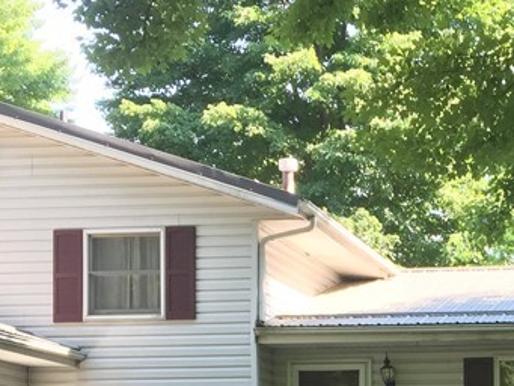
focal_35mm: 87
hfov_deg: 21.4
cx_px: 565
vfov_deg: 16.2
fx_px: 1292
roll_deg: +0.1
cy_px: 489
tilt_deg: +1.9
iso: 50
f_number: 2.2
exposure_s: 1/120
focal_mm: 4.15
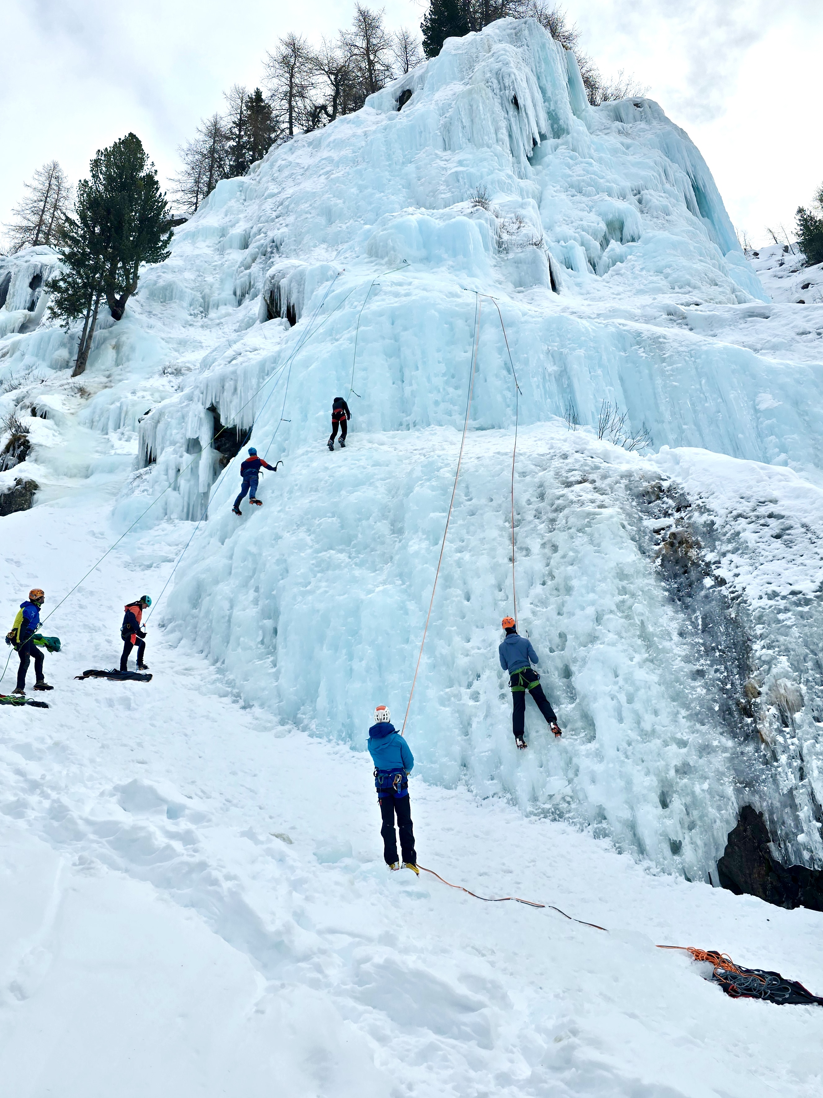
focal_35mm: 26
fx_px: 824
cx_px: 393
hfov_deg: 53.1
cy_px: 492
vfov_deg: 67.1
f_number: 1.7
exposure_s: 1/1399
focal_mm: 6.3
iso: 12
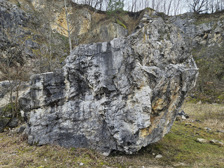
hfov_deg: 73.9
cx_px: 112
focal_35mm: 23
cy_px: 84
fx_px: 149
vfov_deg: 58.9
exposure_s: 1/191
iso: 25
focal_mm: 5.4
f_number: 1.8
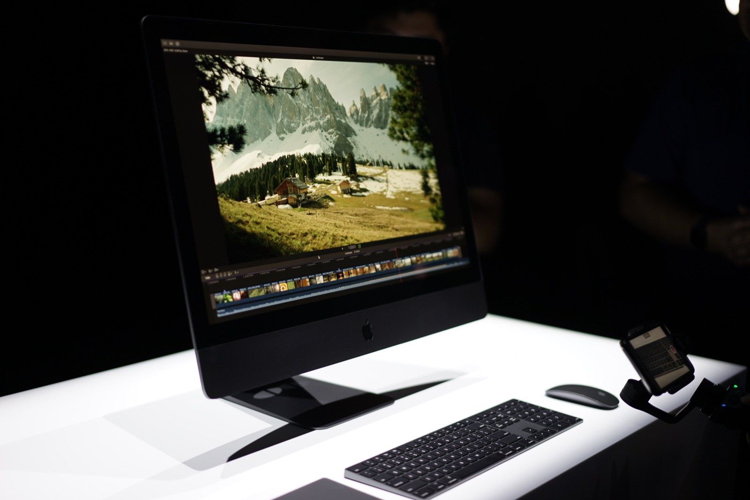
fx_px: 1146
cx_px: 375
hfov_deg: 36.3
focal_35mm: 55
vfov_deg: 24.6
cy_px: 250
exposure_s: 1/60
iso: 200
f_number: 1.8
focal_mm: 55
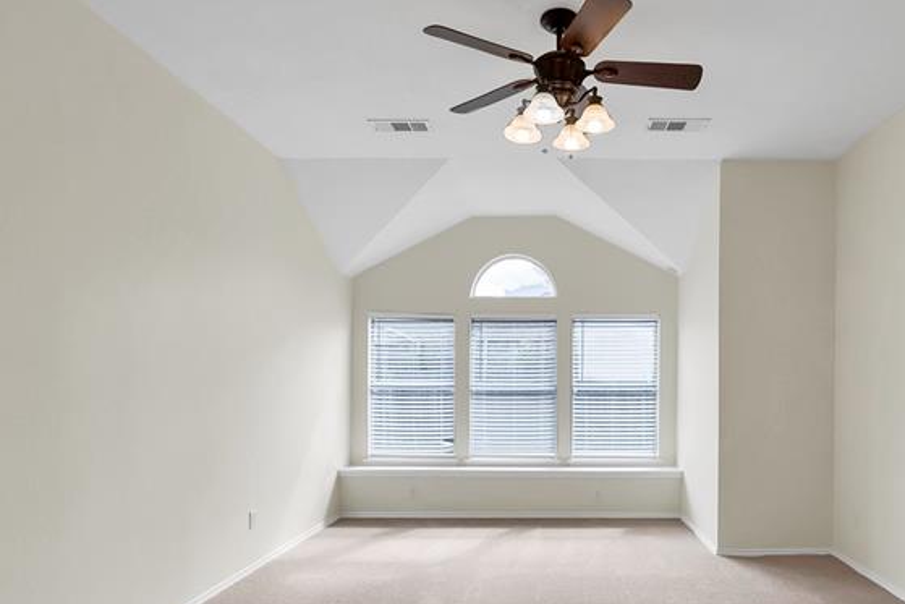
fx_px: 553
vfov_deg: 56.2
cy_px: 397
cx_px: 557
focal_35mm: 22
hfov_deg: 77.4
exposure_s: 1/40
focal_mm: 12
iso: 640
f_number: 9
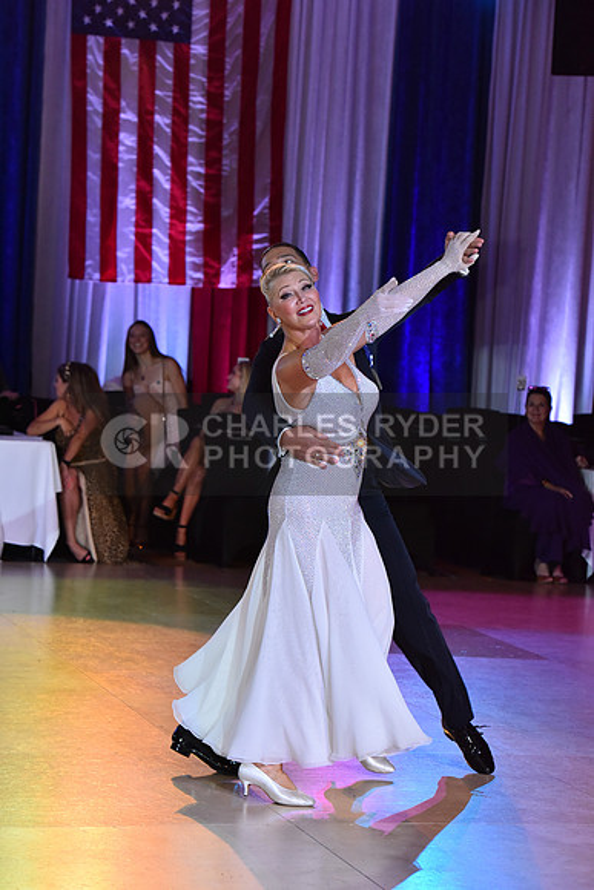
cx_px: 297
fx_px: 2597
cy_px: 445
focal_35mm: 105
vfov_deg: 19.5
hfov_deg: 13.0
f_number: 5.6
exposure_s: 1/400
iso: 2500
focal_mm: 105
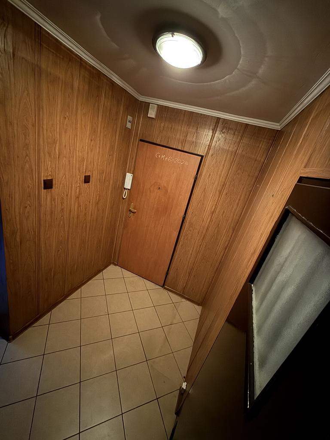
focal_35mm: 14
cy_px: 220
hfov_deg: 85.7
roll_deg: -15.9
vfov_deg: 102.1
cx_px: 165
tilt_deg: -19.9
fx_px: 178
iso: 1250
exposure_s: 1/13
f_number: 2.2
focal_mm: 2.22
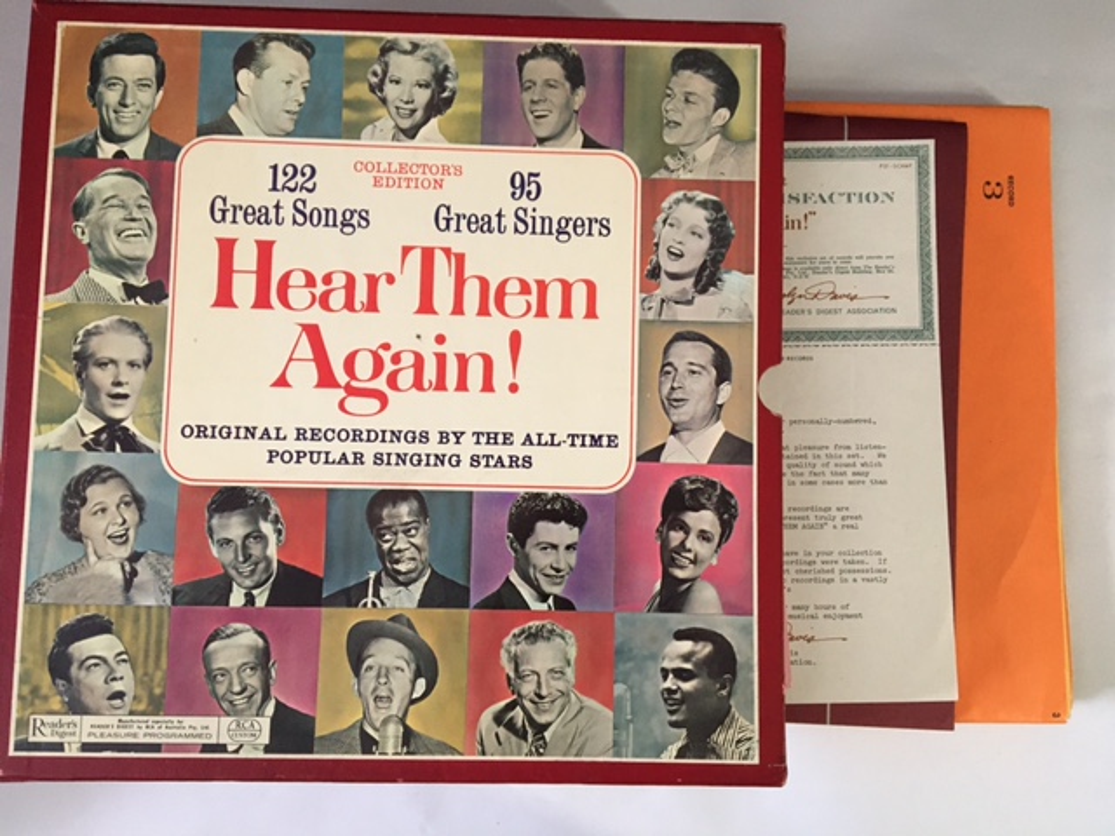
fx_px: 934
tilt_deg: -84.6
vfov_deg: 48.2
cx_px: 558
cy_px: 418
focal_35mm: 29
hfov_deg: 61.7
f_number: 2.2
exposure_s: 1/17
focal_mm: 4.15
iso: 200
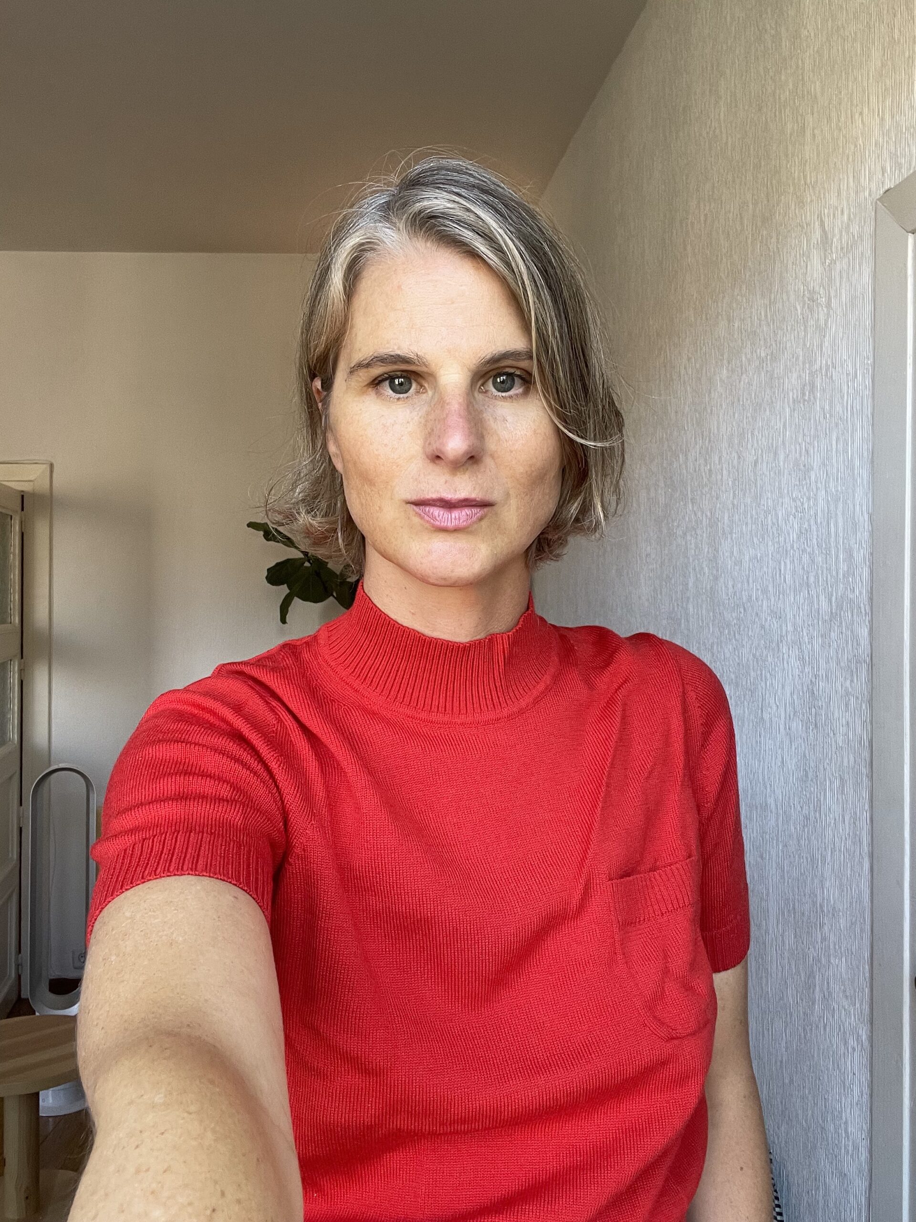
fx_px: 1058
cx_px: 458
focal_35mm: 30
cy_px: 611
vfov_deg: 60.0
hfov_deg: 46.8
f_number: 2.2
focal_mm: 2.71
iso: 100
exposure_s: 1/80
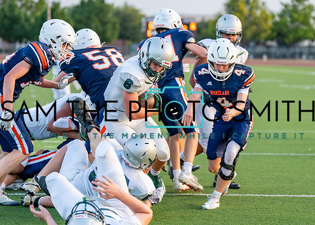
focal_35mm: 135
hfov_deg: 14.9
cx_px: 167
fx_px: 1205
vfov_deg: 10.7
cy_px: 116
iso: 640
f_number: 2.8
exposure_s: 1/1000
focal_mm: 107
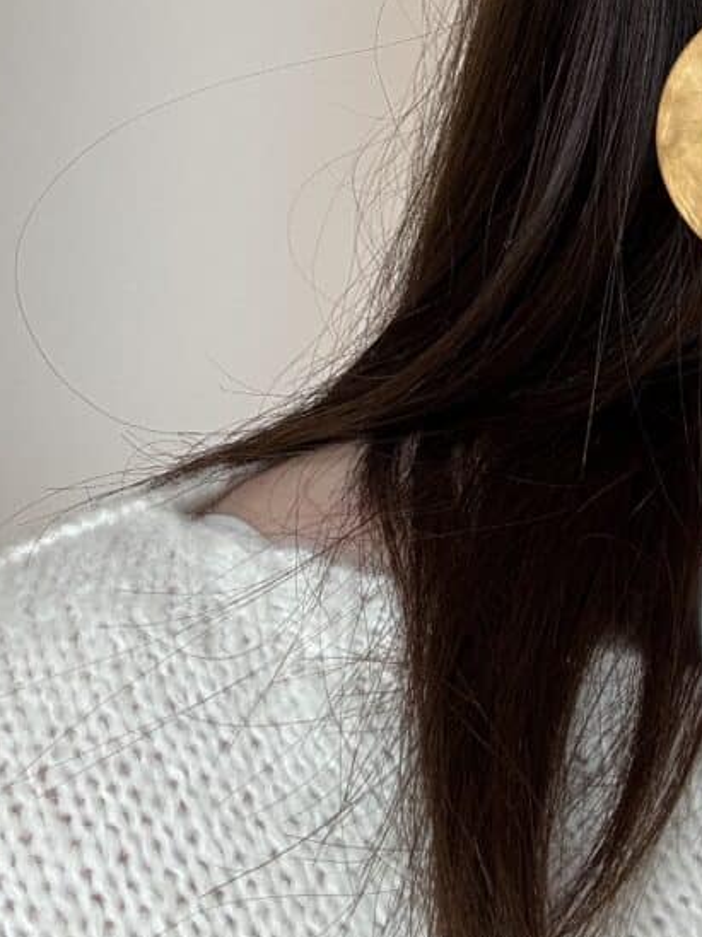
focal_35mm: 56
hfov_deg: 25.8
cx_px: 506
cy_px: 75
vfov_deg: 32.5
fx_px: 1516
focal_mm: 2.69
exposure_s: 1/121
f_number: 1.9
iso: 25
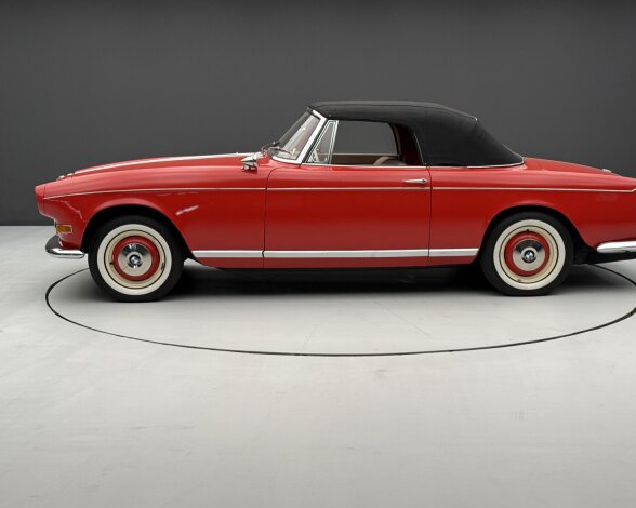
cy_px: 255
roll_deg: +0.3
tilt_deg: -9.2
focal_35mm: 51
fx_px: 960
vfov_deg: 29.7
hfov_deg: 36.7
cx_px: 329
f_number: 1.78
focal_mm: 6.76
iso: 100
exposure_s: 1/99
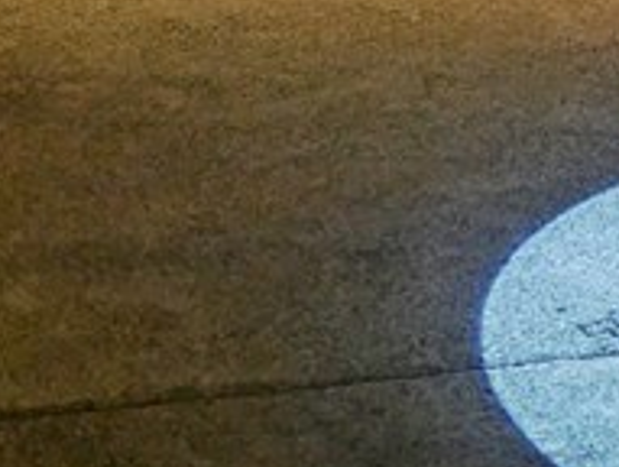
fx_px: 4210
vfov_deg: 6.1
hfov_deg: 8.2
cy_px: -542
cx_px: 979
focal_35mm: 235
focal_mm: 25
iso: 800
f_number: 1.8
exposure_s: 1/60
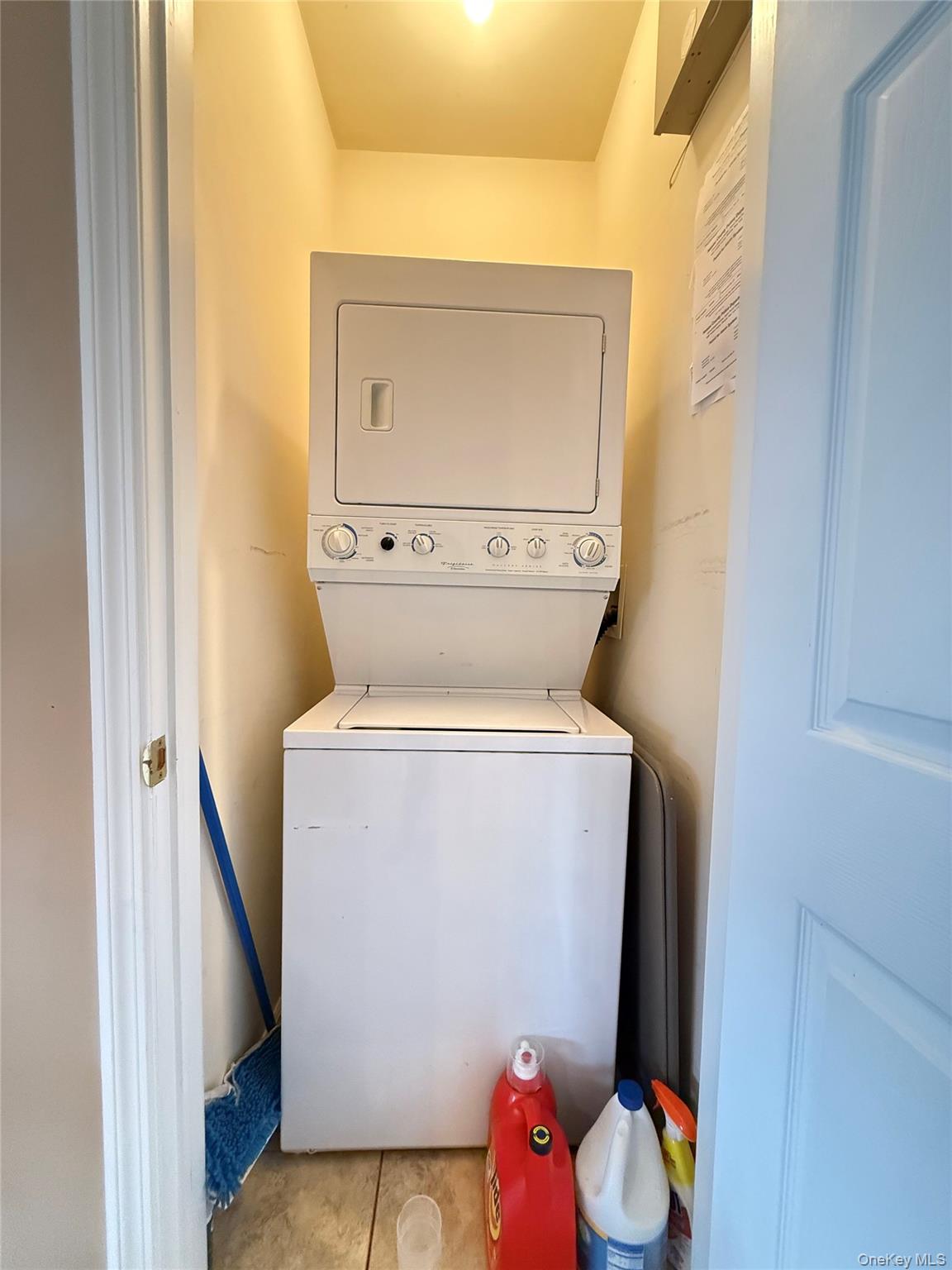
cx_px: 476
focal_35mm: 14
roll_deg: -2.0
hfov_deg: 85.7
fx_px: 513
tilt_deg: -2.5
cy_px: 635
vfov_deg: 102.1
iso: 800
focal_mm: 2.22
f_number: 2.2
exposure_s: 1/60
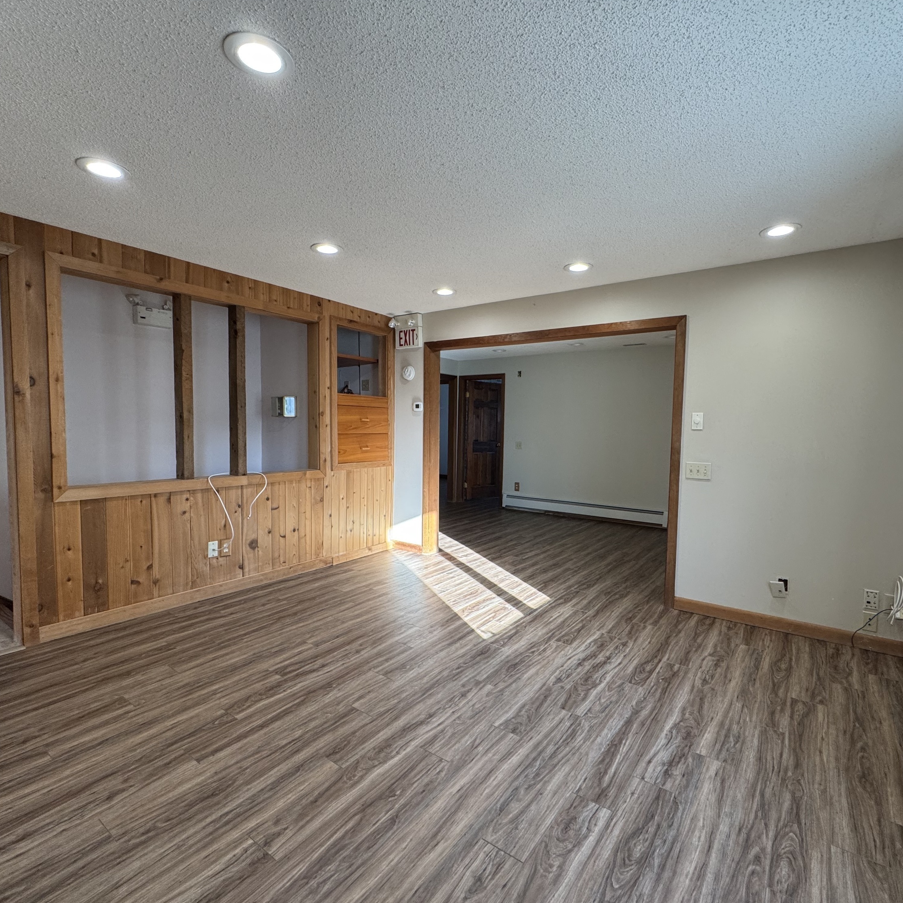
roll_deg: -0.9
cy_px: 457
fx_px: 502
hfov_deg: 83.9
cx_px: 475
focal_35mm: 17
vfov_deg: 84.0
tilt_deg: -4.2
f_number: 2.2
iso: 200
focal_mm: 2.22
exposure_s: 1/120
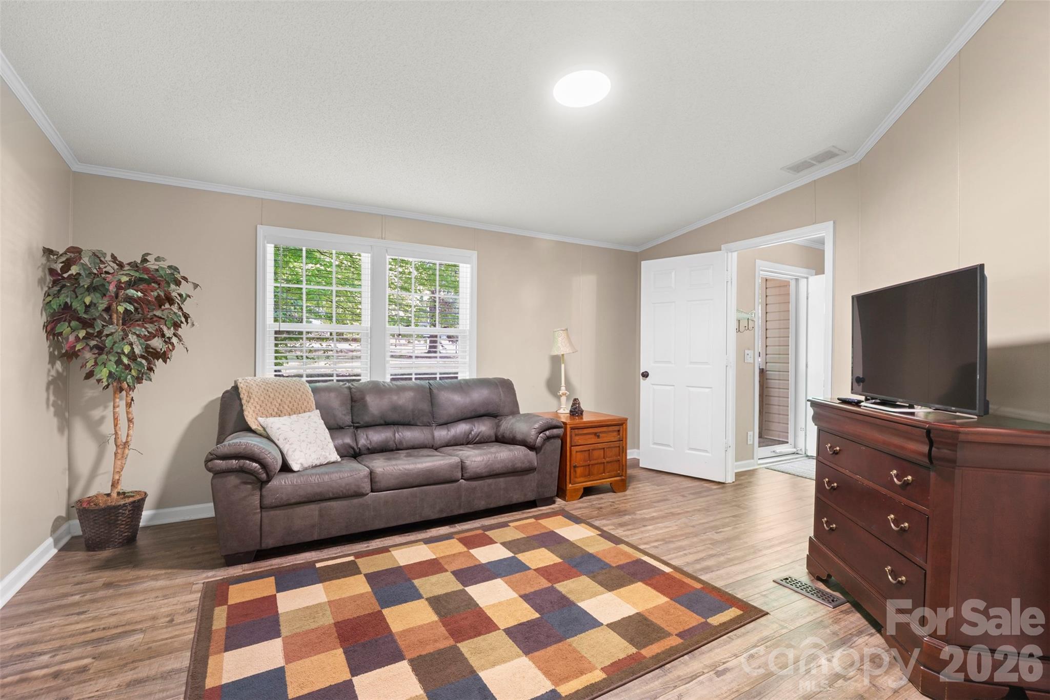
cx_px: 525
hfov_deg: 95.0
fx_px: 481
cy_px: 350
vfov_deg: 72.0
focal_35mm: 16
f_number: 9
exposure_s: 4
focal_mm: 11
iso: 250
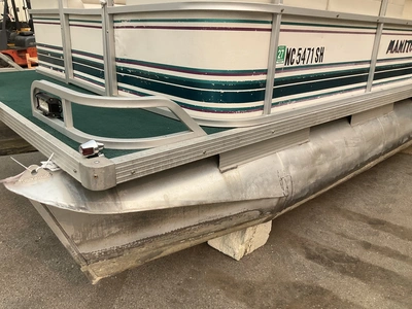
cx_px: 206
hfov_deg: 61.7
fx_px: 345
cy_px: 154
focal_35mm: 29
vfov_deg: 48.2
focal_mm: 3
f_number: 1.8
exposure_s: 1/1055
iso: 25
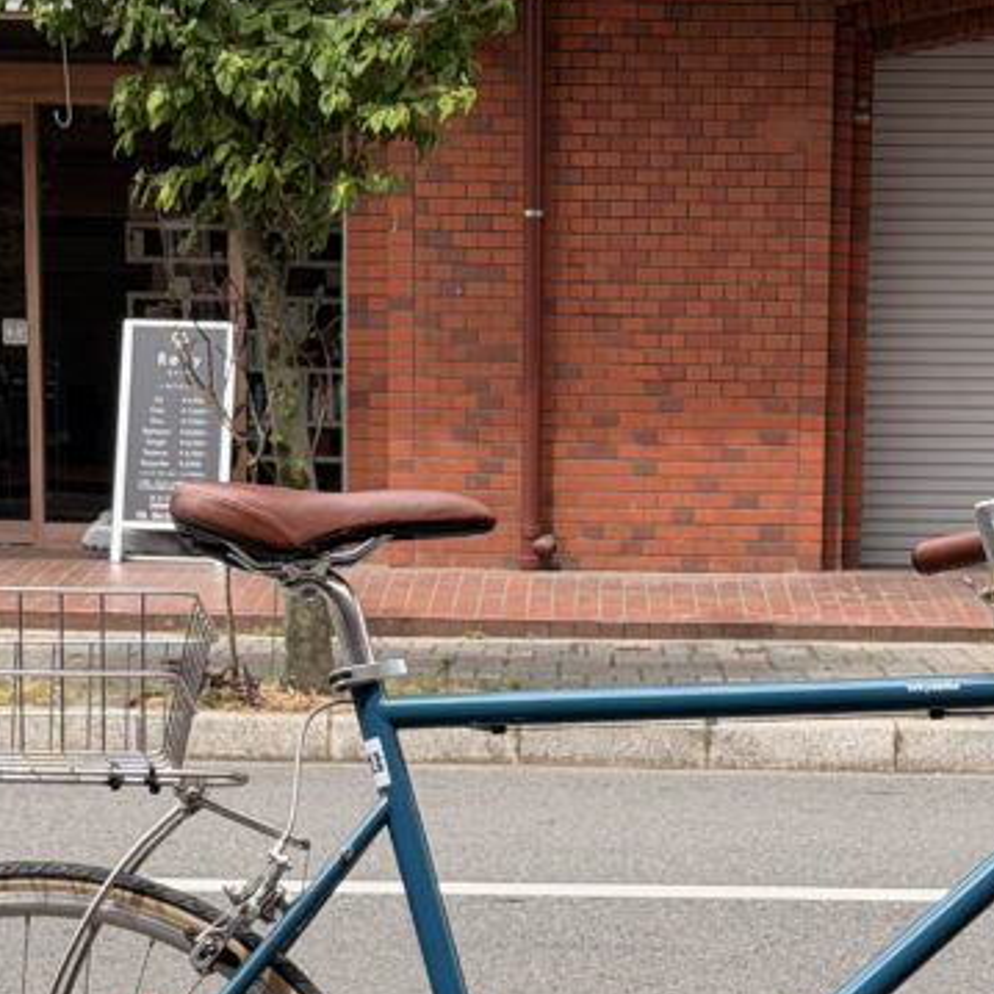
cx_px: 640
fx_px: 3931
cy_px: 1116
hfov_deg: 14.4
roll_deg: -0.9
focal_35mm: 121
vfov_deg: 14.1
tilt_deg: -10.7
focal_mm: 6.76
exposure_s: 1/1429
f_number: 1.78
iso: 64
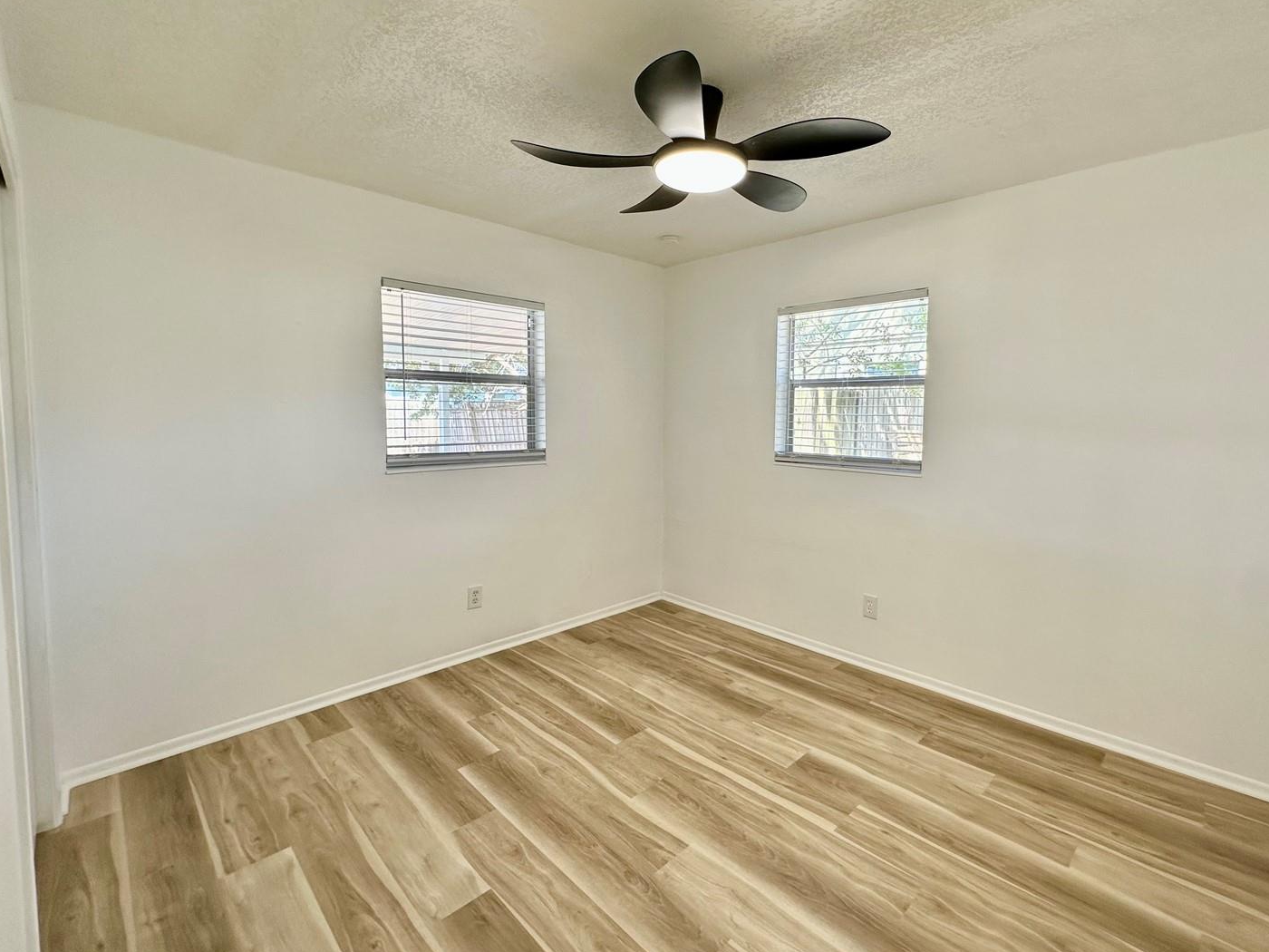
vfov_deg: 78.0
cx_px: 693
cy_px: 448
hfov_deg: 94.2
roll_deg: -0.3
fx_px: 587
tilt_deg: -3.2
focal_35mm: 16
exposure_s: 1/120
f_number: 2.2
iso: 80
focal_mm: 2.22
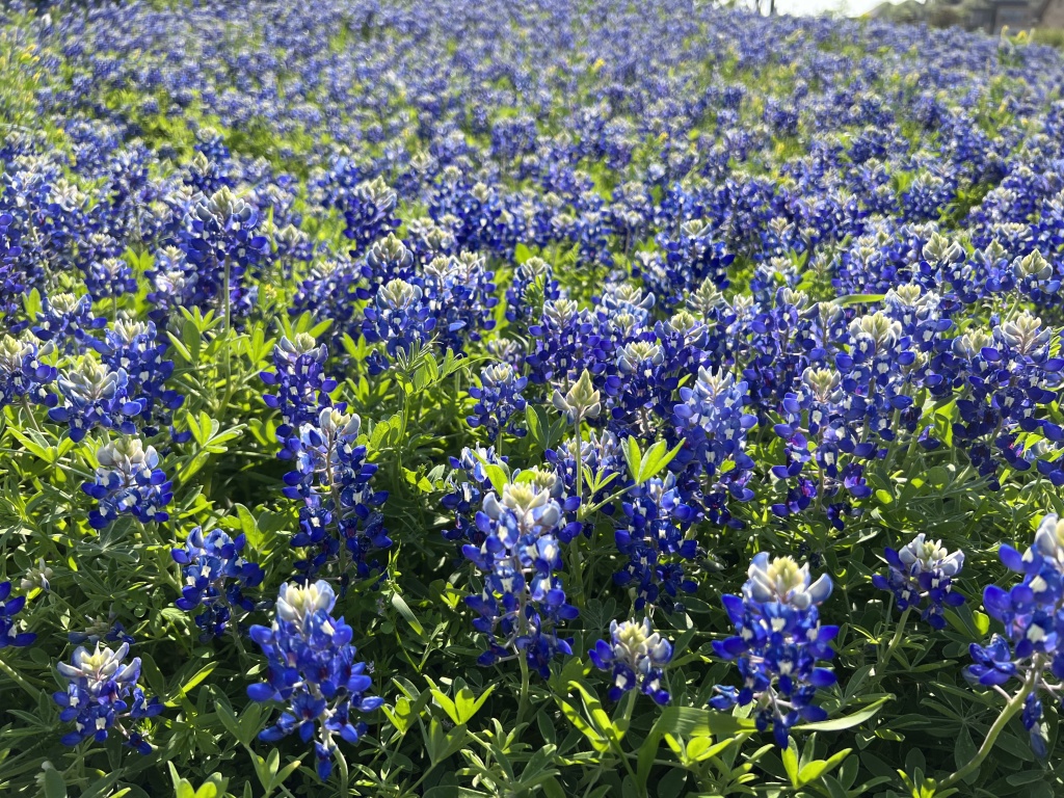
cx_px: 532
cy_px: 399
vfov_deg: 53.1
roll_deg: +1.0
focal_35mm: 26
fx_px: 799
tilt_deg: -24.6
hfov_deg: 67.3
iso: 50
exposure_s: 1/1779
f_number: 1.5
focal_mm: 5.7
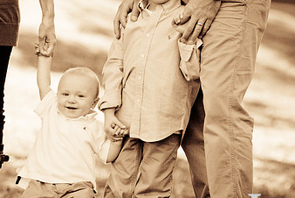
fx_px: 2747
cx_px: 119
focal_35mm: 335
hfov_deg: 6.1
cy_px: 90
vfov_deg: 4.1
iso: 400
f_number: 2.8
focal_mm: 130
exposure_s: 1/640
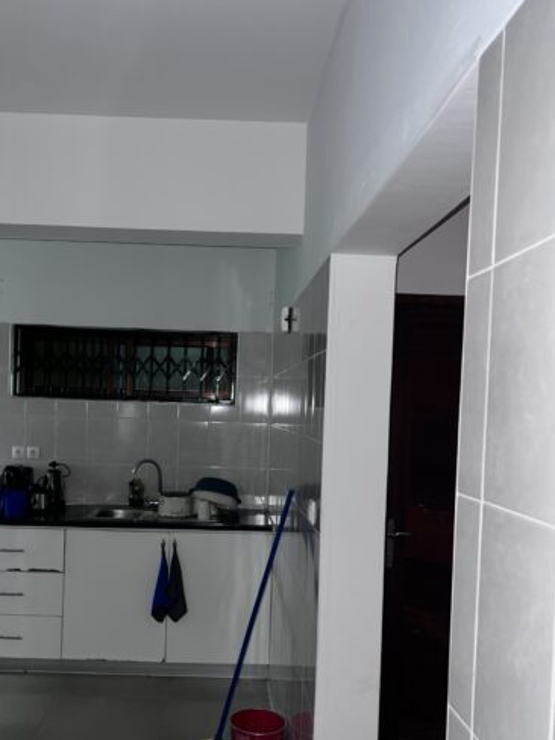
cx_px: 230
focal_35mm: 32
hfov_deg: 44.0
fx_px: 684
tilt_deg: -1.9
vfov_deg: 56.6
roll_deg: -2.3
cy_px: 428
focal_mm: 5.7
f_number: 1.5
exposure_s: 1/4
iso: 40
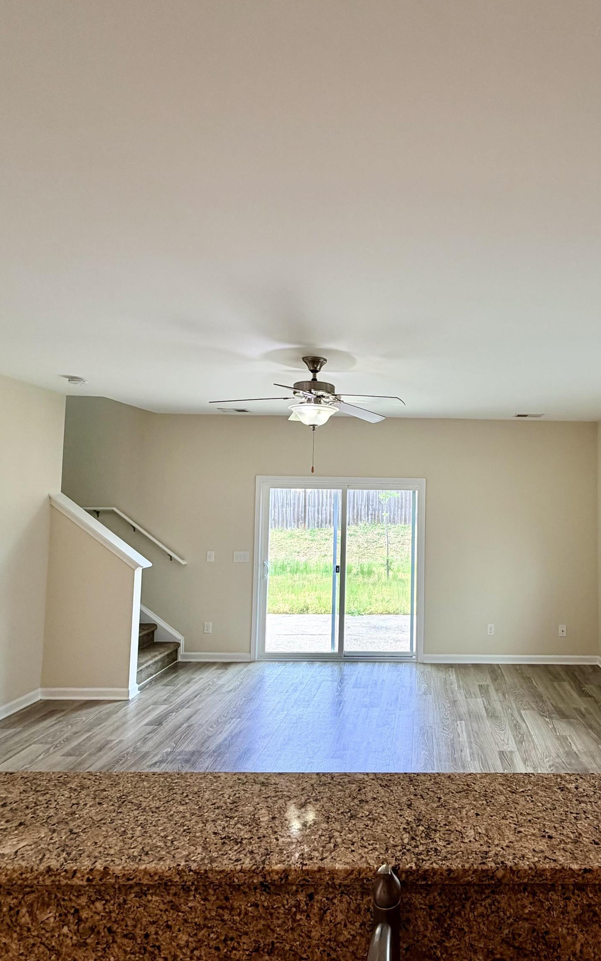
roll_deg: -0.7
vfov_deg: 85.1
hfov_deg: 57.0
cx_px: 443
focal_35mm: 20
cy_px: 476
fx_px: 524
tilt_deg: +2.9
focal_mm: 2.22
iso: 100
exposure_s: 1/120
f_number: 2.2
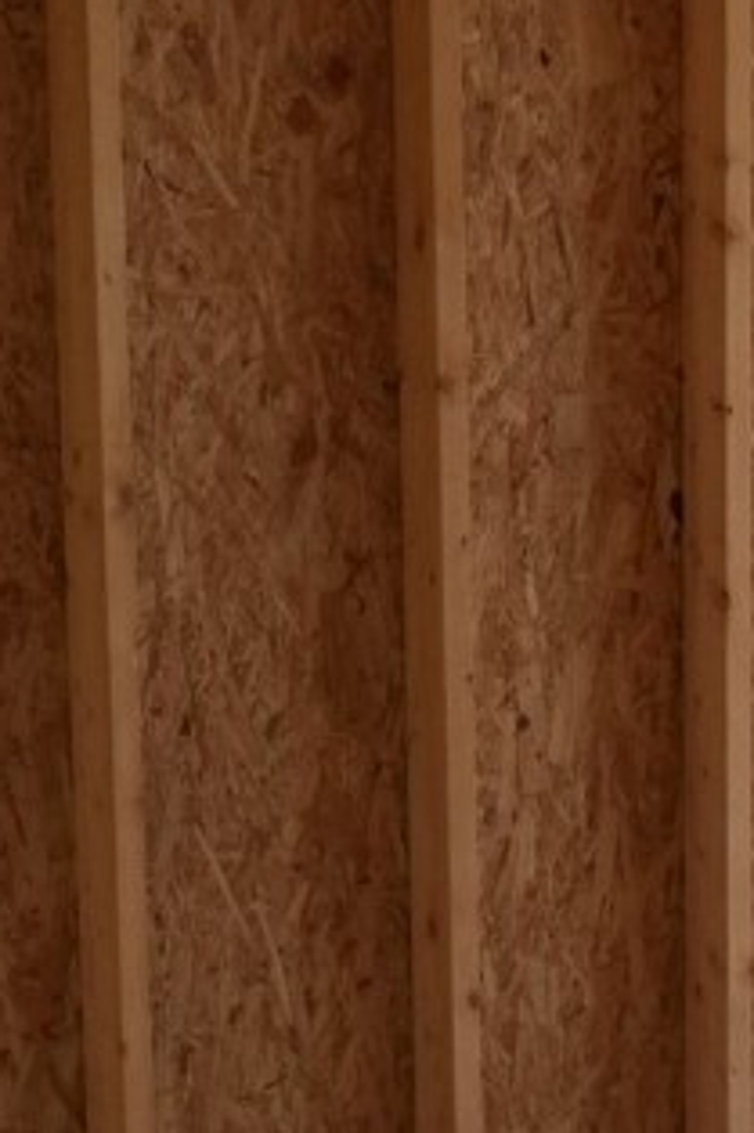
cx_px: 1021
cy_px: 1169
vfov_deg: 14.7
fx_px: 4308
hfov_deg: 9.8
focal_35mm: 137
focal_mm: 28
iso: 2500
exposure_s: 1/160
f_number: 3.5
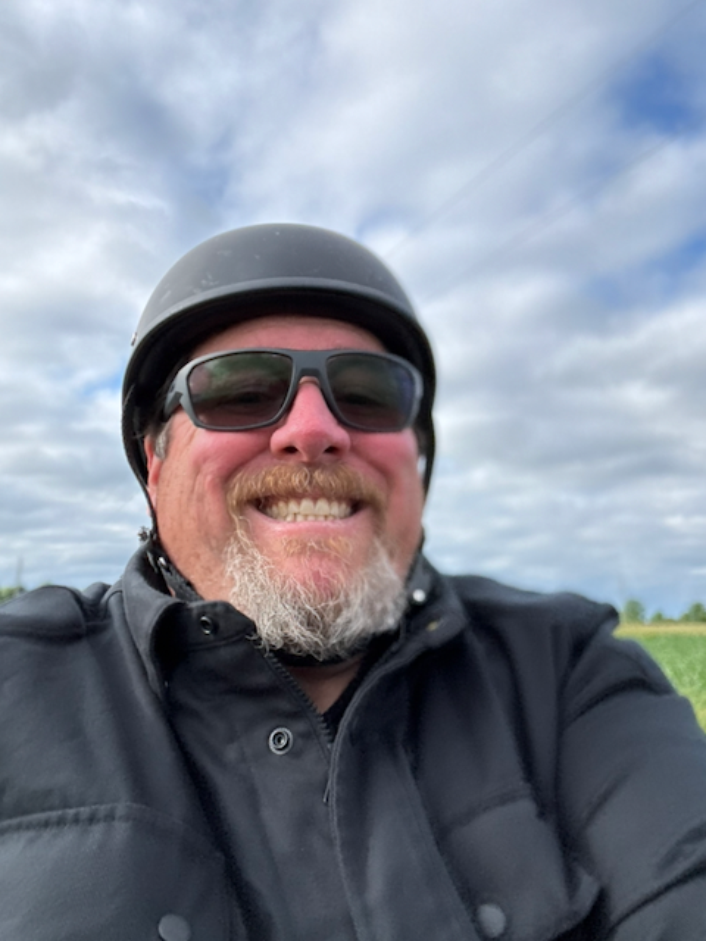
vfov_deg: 60.0
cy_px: 470
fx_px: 816
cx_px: 353
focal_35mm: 30
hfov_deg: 46.8
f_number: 1.9
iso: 40
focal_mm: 2.69
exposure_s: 1/730
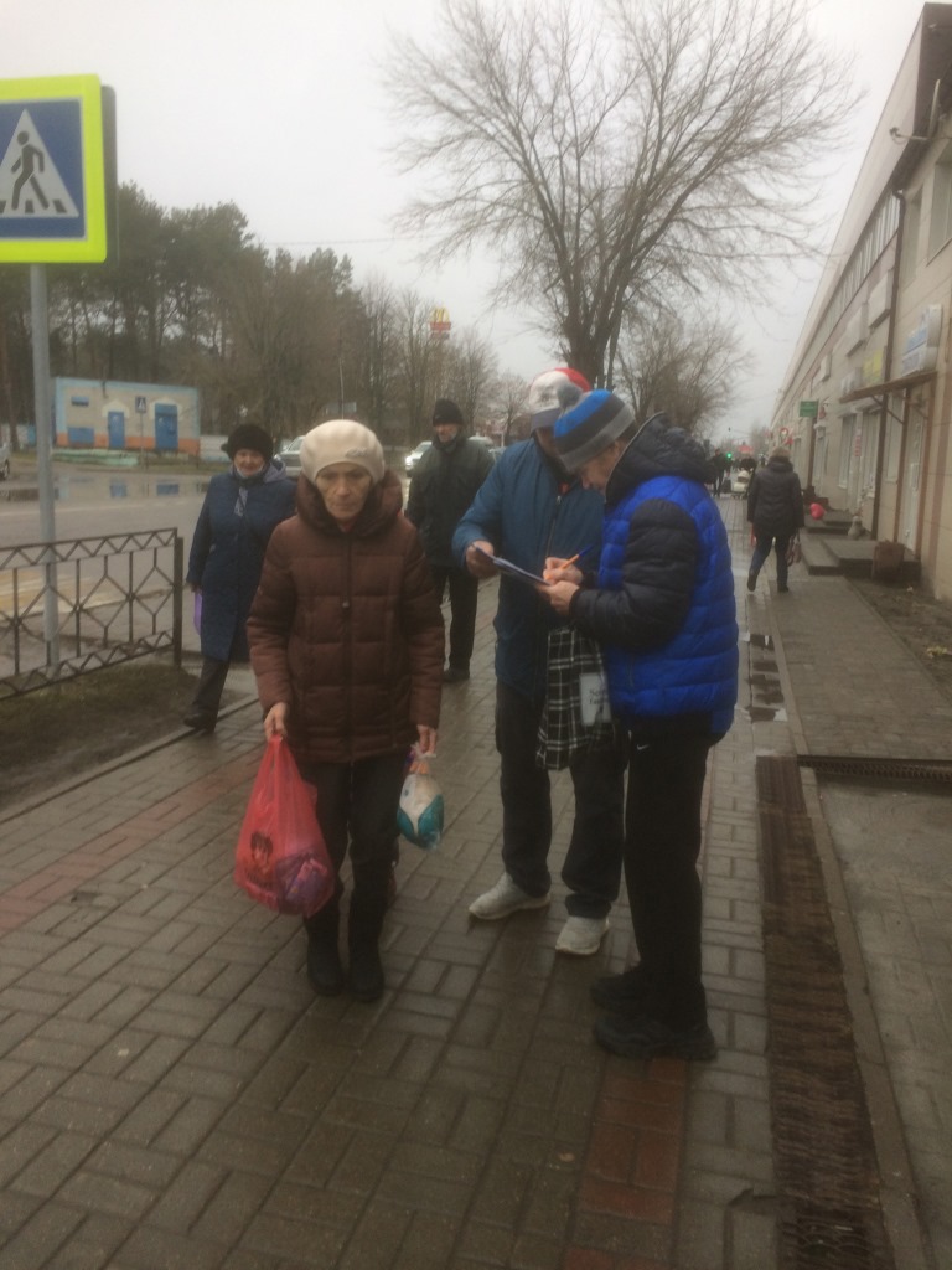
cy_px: 635
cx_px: 476
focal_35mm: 29
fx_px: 1063
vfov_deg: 61.7
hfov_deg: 48.2
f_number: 2.2
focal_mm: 4.15
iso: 32
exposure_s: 1/111
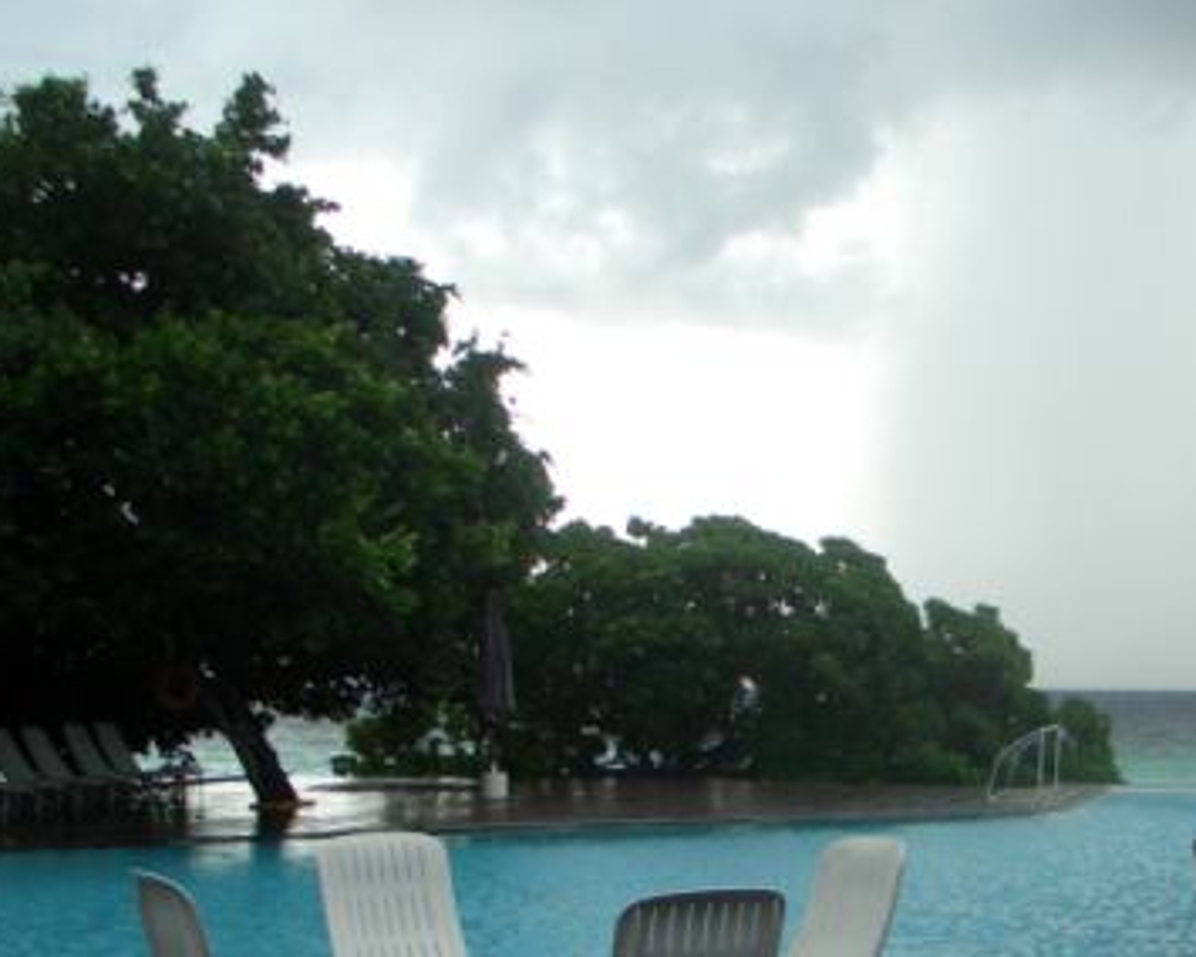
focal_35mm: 58
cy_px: 741
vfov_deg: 25.8
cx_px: 950
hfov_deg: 31.7
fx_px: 2053
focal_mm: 7.1
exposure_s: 1/100
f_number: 2.8
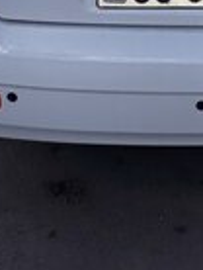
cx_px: 193
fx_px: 756
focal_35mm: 97
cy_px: -151
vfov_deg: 17.8
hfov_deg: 15.1
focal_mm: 3.6
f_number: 1.9
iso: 40
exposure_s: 1/615
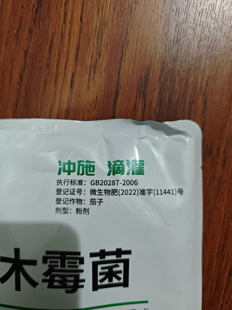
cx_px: 116
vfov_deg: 73.9
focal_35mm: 23
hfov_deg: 58.9
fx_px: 206
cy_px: 155
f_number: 1.6
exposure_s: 1/33.3
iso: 800
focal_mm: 6.55
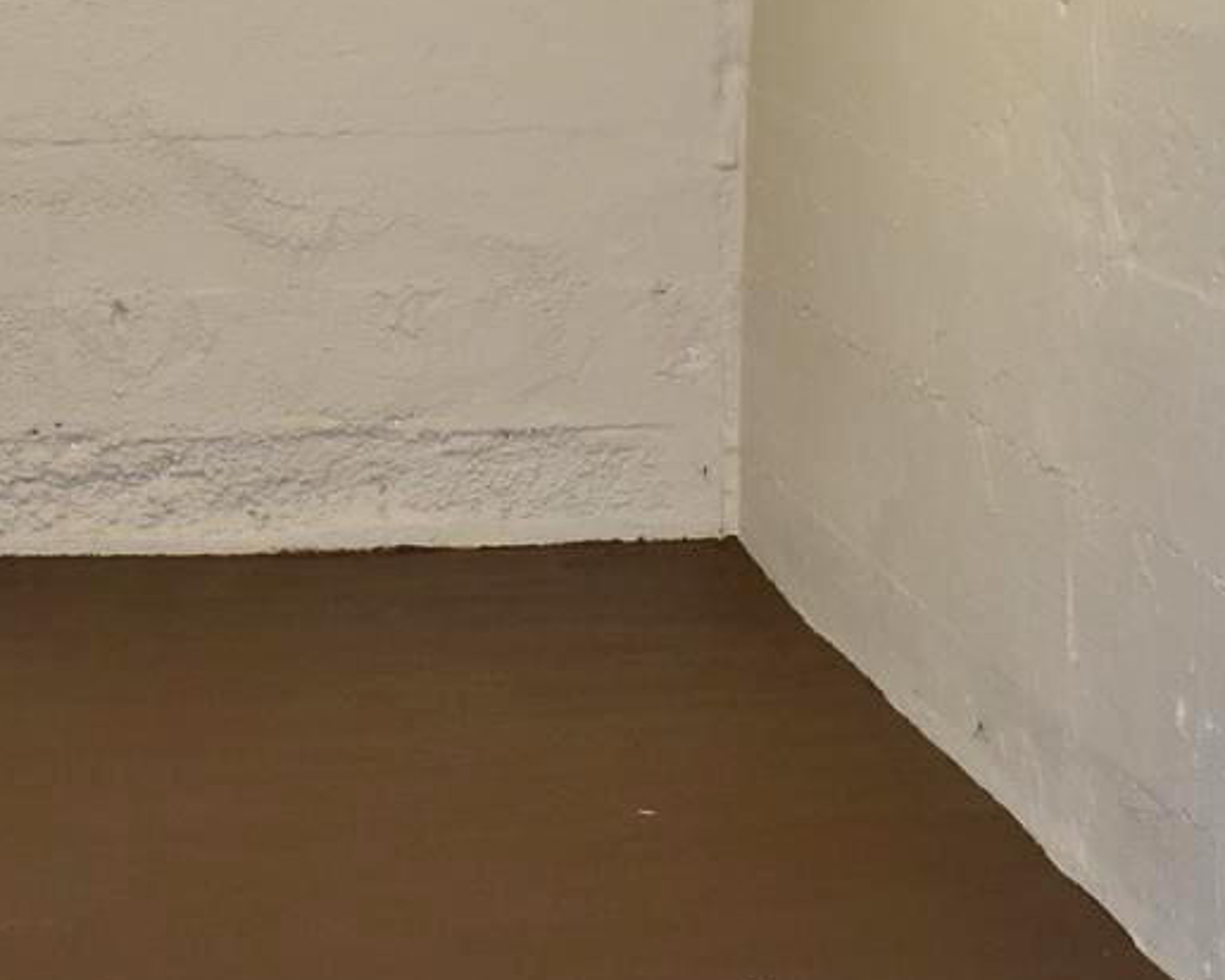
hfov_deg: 17.1
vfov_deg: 13.7
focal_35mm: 112
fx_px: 4061
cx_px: 357
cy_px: 201
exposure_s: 1/60
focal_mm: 20
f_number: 4
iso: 560
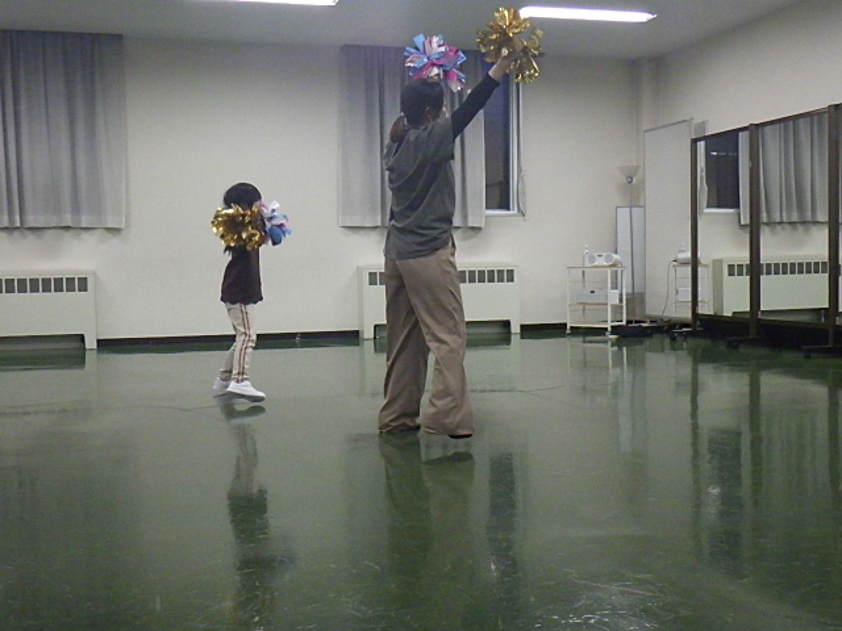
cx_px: 421
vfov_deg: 34.3
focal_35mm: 42
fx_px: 1022
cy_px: 316
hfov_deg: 44.8
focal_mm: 7.5
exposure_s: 1/60
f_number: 4.2
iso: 400
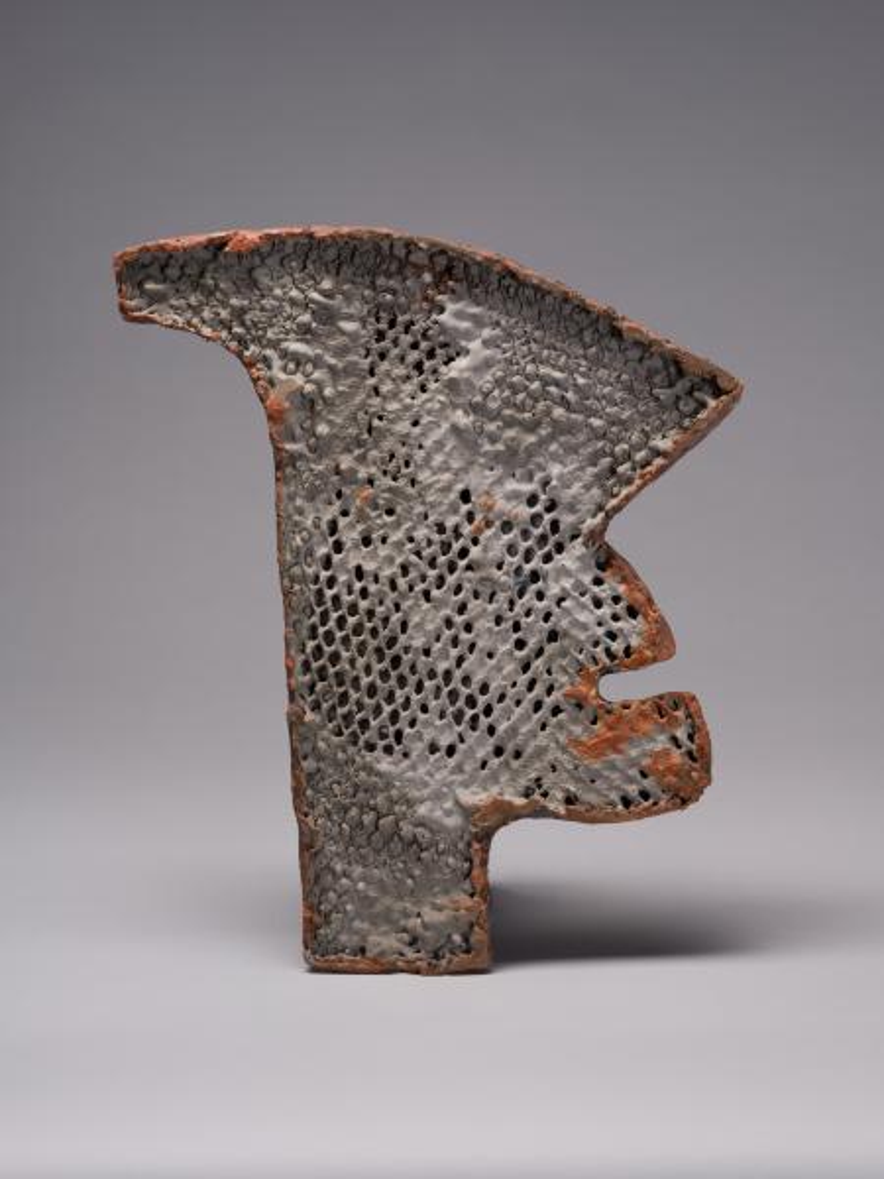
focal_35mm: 95
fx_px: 3235
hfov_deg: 15.6
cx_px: 442
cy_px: 590
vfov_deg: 20.7
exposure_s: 1/100
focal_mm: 120
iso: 160
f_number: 16
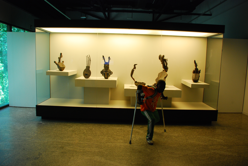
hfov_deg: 67.3
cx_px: 124
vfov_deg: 48.0
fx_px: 186
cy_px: 83
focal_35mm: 27
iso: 400
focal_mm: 18
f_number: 3.5
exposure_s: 1/30
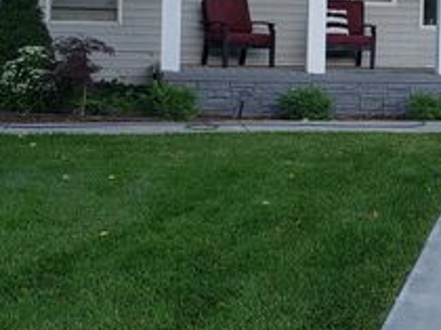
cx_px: 410
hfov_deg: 29.7
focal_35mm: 62
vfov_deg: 22.9
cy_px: 26
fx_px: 789
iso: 50
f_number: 2.4
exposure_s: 1/97
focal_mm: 4.3
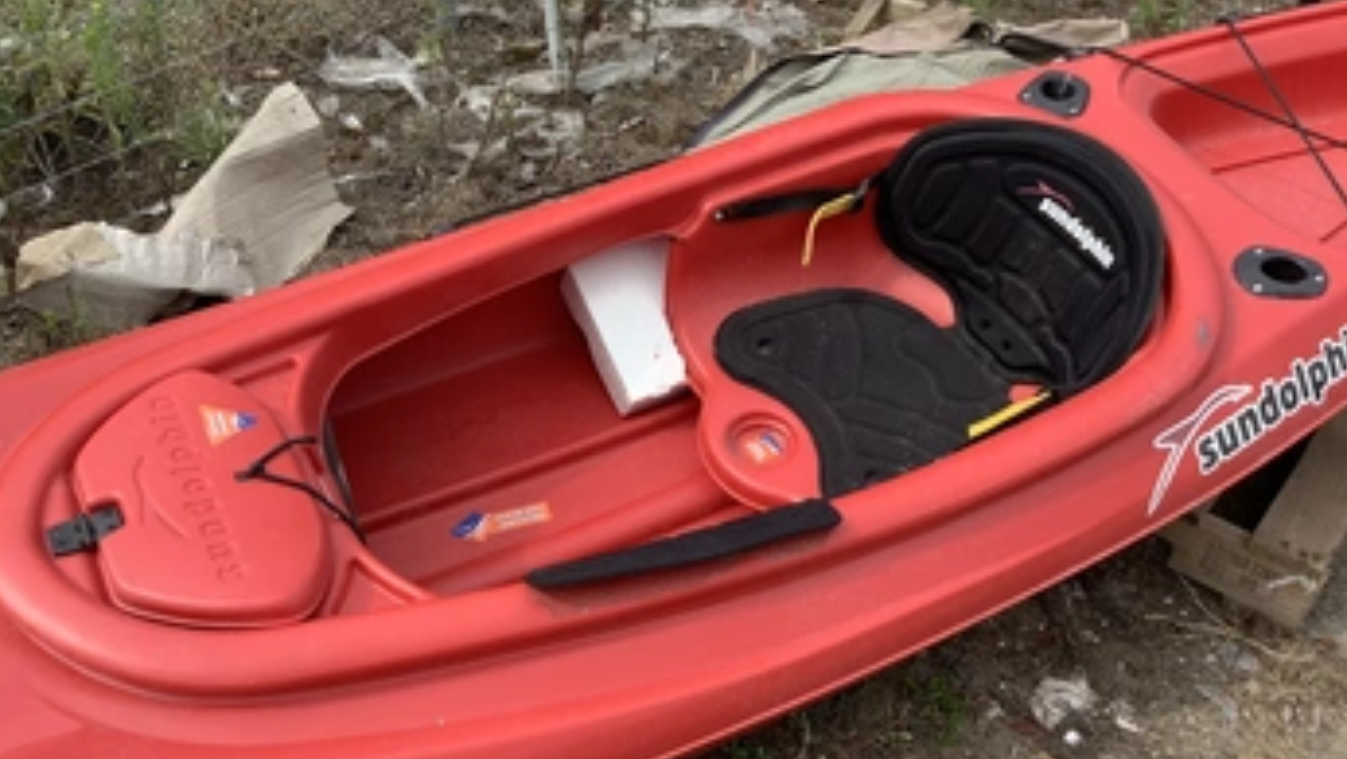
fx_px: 1394
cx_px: 662
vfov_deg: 30.4
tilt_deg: -41.5
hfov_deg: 51.6
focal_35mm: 39
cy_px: 428
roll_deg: -2.0
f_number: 2.4
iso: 25
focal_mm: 3.3
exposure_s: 1/599
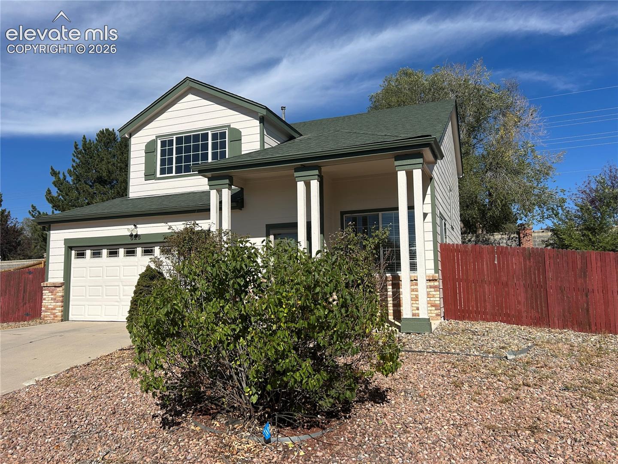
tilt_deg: +1.0
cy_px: 232
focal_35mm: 26
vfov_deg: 53.1
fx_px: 464
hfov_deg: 67.3
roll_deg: +1.0
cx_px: 309
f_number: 1.5
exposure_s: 1/6579
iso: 50
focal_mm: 5.7
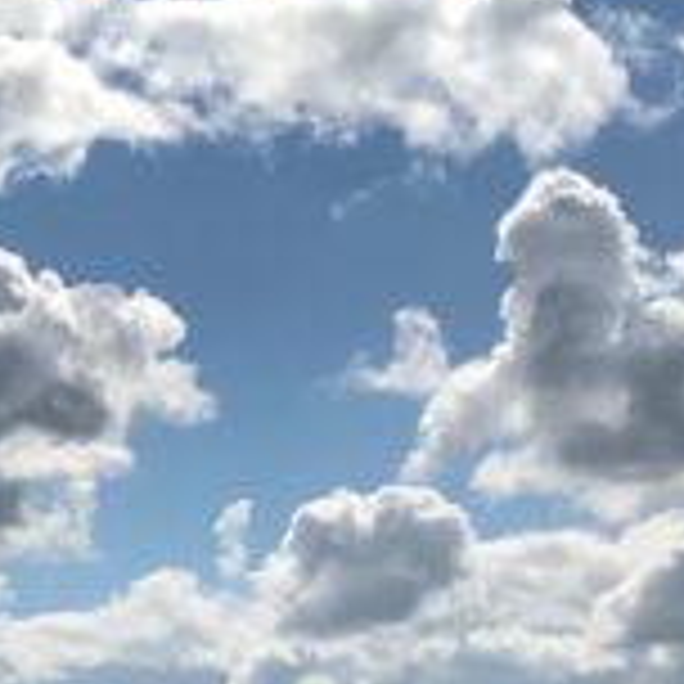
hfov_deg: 13.0
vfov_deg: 13.9
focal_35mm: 125
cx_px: -446
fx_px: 2794
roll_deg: +0.0
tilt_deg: +10.9
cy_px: 508
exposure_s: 1/8000
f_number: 1.8
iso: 20
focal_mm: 3.99
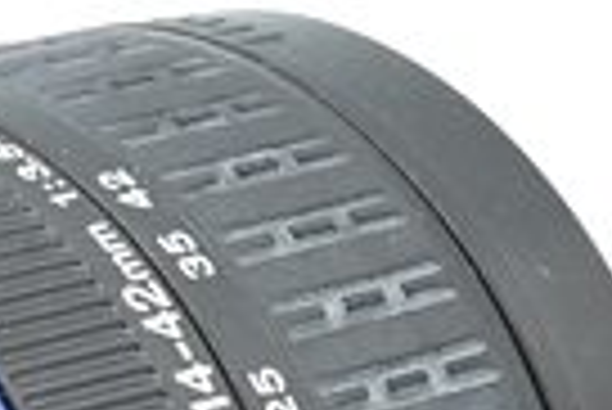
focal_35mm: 550
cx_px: -225
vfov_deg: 2.5
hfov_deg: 3.7
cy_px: 453
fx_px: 9360
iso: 200
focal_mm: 75
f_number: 16
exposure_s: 1/13
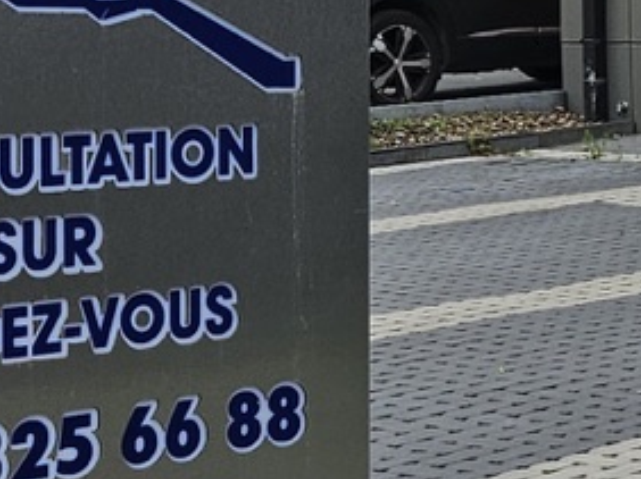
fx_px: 2720
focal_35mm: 147
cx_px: 957
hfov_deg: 12.8
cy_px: -18
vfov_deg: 10.0
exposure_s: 1/699
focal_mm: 5.4
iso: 25
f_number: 1.8
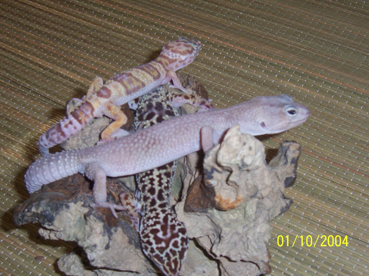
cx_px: 184
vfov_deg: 22.3
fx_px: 704
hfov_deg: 29.4
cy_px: 138
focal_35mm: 66
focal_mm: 11
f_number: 4
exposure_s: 1/60
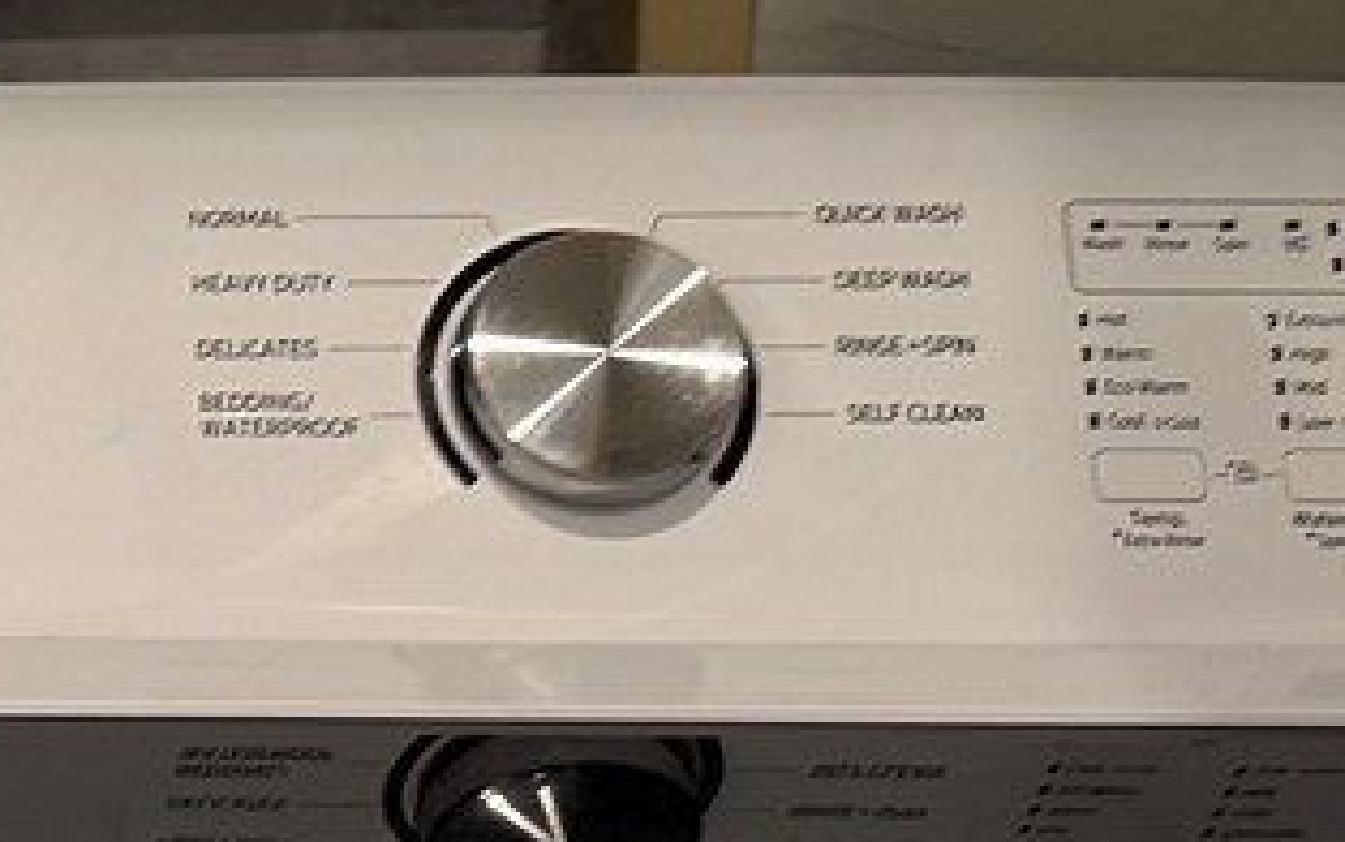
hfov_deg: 14.3
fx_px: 4768
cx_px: -1023
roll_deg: +0.2
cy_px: 644
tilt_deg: -12.9
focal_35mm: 130
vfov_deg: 10.1
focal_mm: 6.76
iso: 125
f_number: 1.78
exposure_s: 1/60
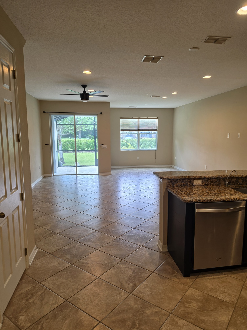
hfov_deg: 58.9
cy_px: 165
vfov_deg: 73.9
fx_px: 219
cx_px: 124
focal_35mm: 23
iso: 80
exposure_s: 1/120
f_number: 1.4
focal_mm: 6.5
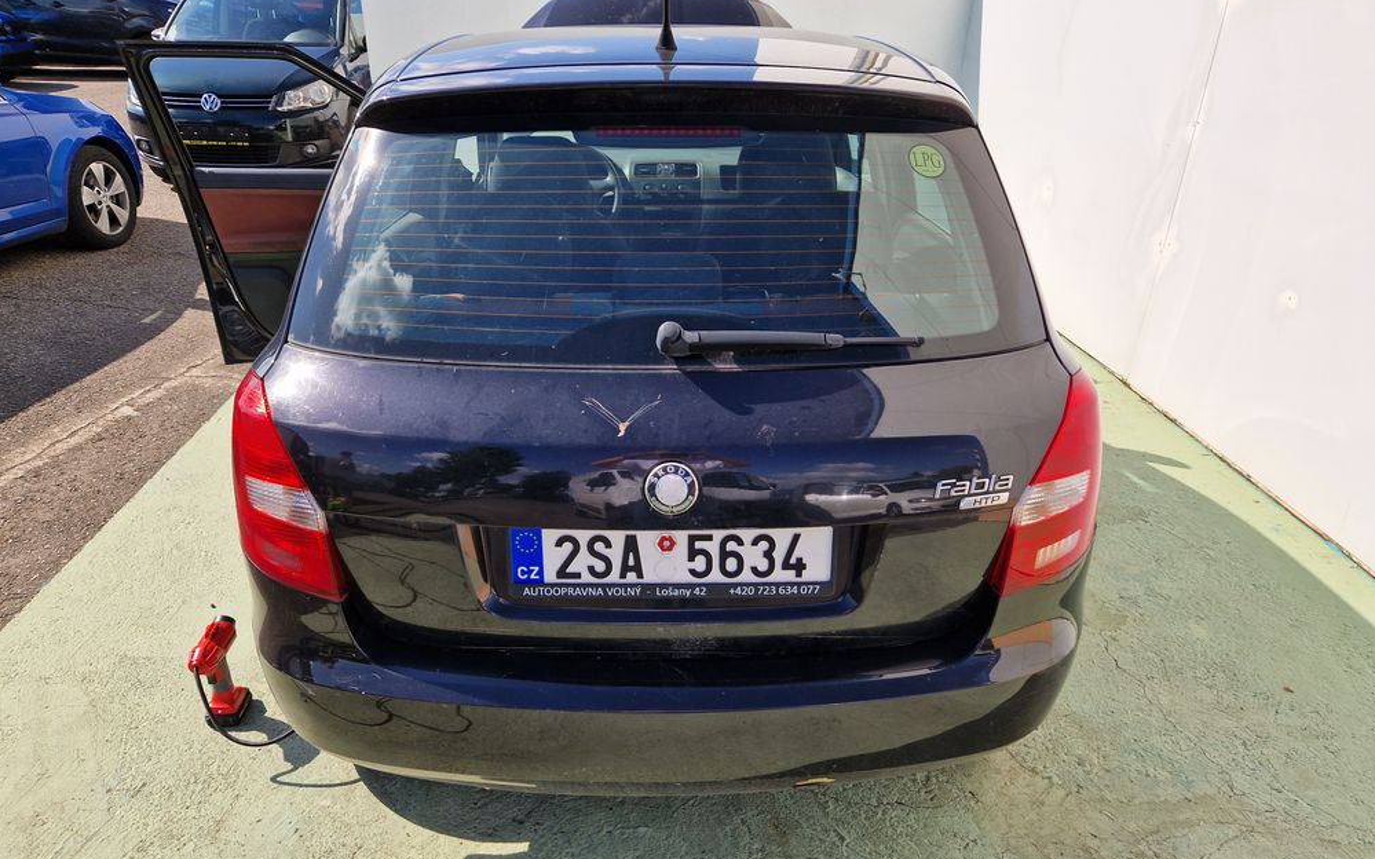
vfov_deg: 49.0
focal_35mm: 25
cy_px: 515
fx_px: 937
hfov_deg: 72.6
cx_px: 680
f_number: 1.8
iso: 50
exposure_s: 1/1792
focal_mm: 5.4
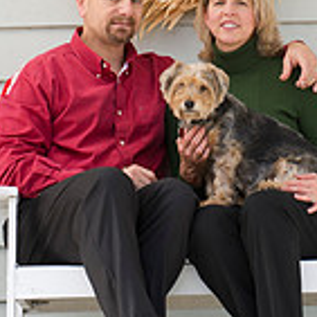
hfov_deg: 5.0
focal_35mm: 353
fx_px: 3657
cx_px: 188
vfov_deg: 4.9
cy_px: -52
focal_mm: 130
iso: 200
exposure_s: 1/100
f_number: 5.6
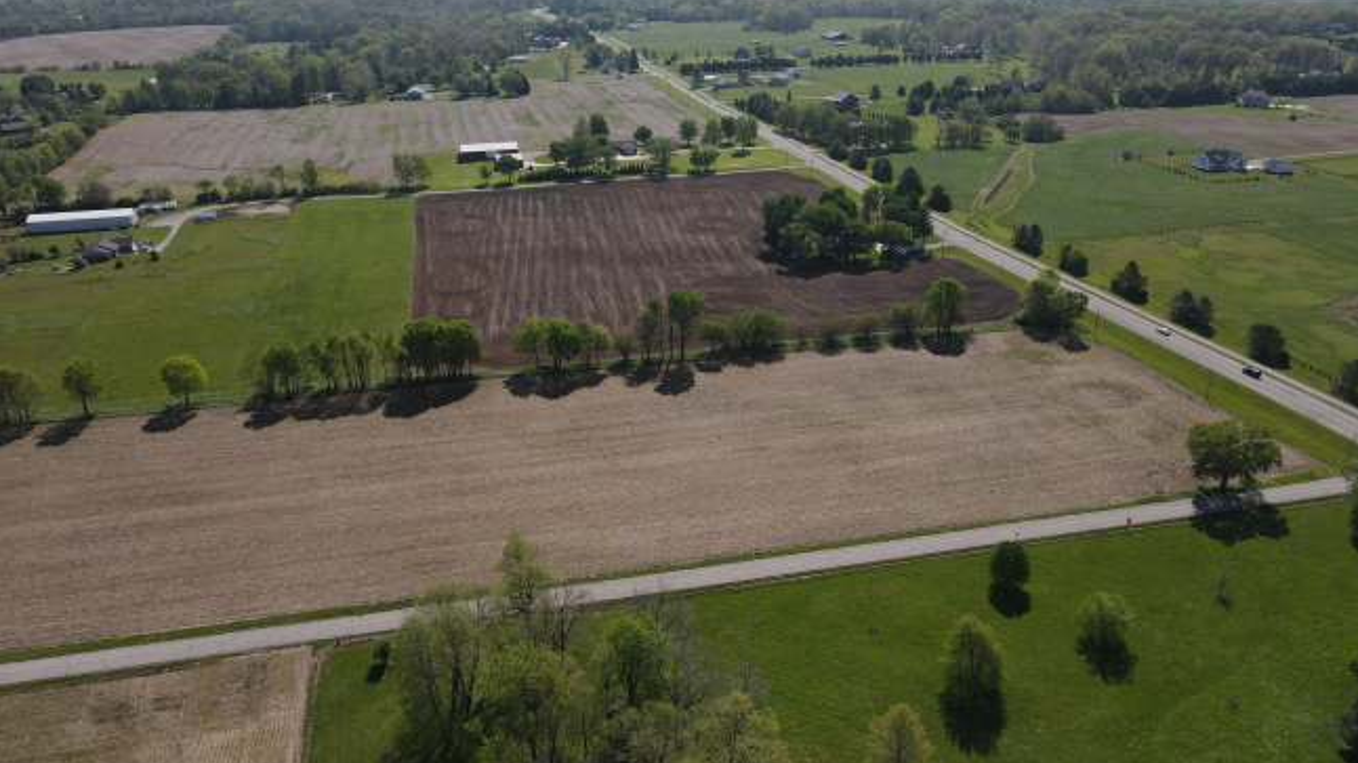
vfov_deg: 42.8
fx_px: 972
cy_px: 414
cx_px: 665
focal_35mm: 27
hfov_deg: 69.9
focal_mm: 4.5
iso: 100
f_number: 2.8
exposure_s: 1/800
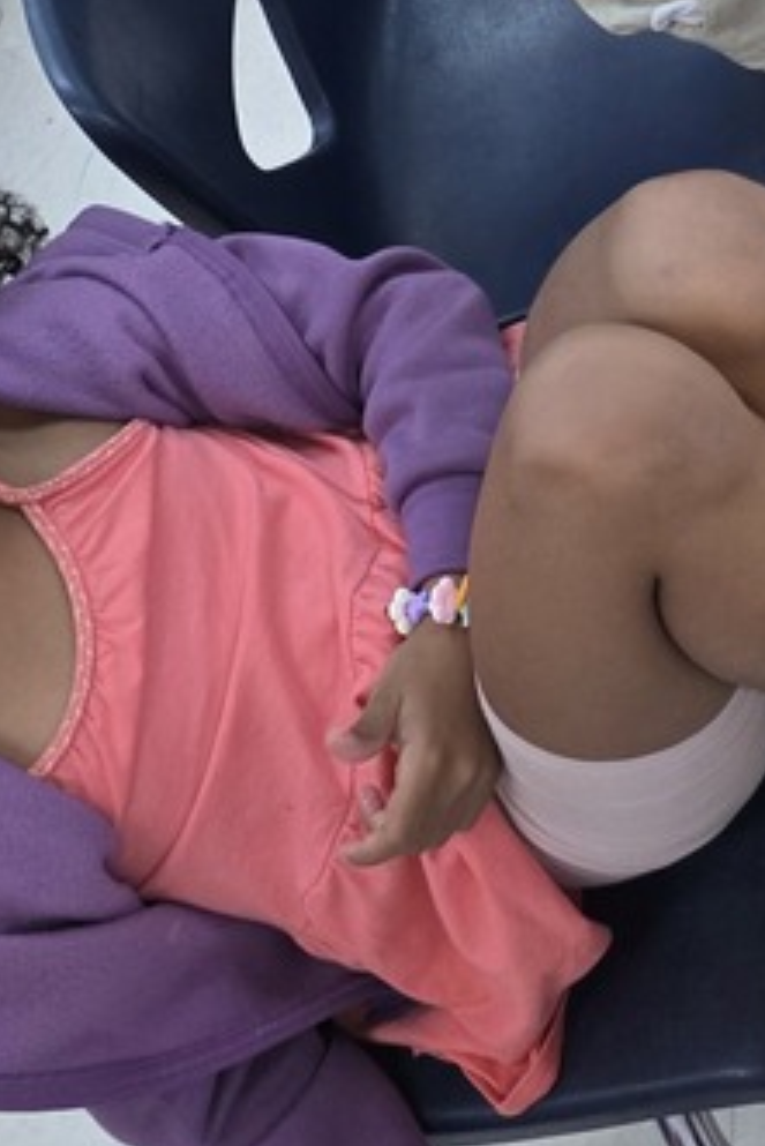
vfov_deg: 24.2
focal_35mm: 74
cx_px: 692
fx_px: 2356
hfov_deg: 18.1
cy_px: -308
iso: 400
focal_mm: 6.3
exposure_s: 1/120
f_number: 1.7
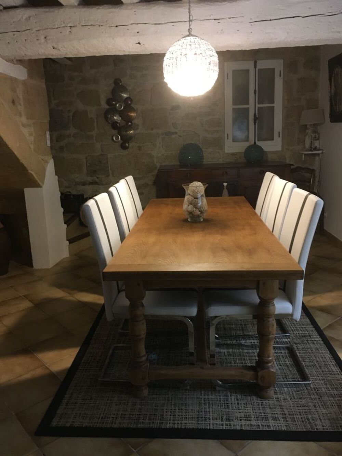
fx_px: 382
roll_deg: +1.4
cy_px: 228
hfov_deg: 48.2
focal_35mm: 29
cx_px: 171
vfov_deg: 61.7
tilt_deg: -12.0
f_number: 2.2
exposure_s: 1/33
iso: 200
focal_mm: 4.15
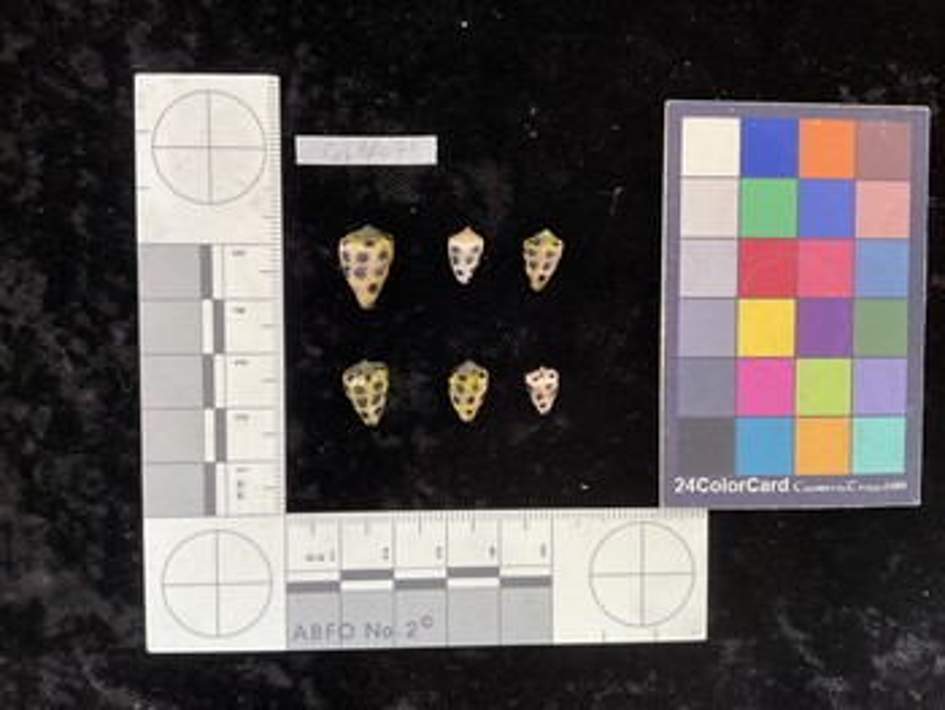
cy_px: 355
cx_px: 472
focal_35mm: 29
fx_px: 792
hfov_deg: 61.6
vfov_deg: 48.3
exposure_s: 1/120
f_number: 1.8
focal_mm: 3
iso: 64
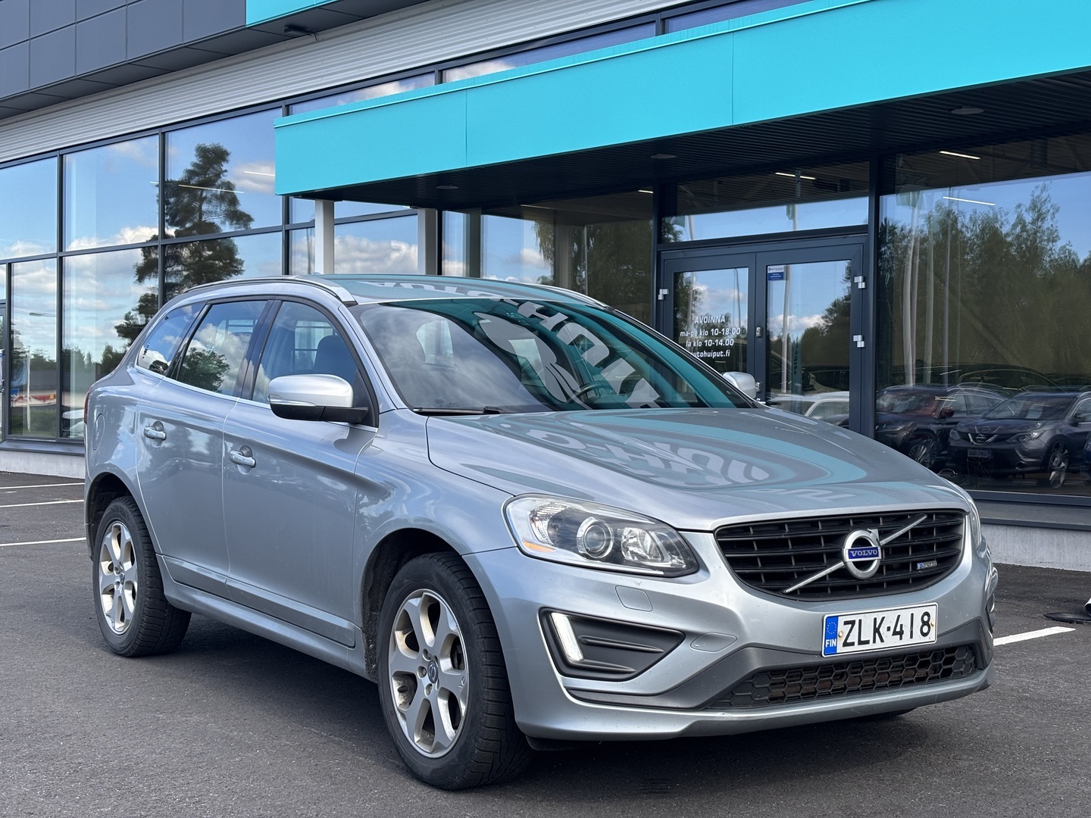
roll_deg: -0.2
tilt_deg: -0.7
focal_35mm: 52
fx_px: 1639
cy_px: 409
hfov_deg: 36.8
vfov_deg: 28.0
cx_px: 546
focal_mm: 5.96
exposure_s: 1/811
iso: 32
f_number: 1.6
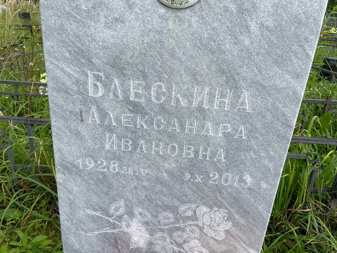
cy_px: 126
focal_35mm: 26
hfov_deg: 67.3
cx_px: 168
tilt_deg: -23.8
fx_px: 253
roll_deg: -1.5
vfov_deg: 53.1
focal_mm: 4.2
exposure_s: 1/2020
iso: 32
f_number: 1.6
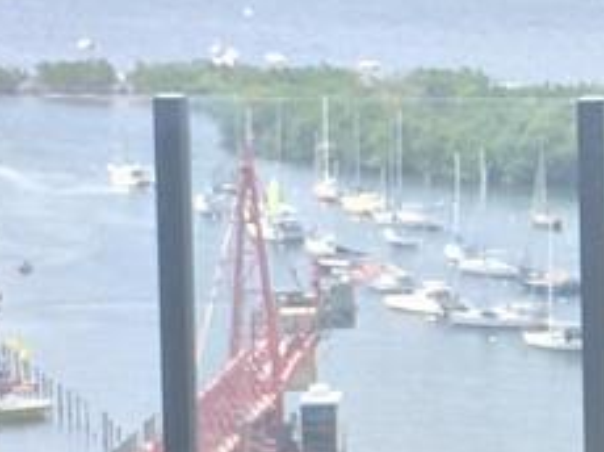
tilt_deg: -6.3
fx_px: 3521
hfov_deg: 9.4
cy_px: 286
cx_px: 1074
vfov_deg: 7.3
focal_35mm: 202
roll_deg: -0.1
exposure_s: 1/143
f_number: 2.2
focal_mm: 4.15
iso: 25
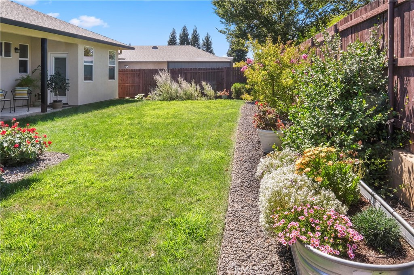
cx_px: 207
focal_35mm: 26
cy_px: 138
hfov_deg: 69.4
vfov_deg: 49.5
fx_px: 299
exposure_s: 1/180
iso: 160
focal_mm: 17.4
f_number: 16
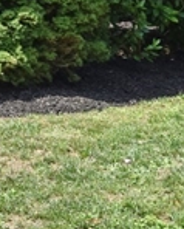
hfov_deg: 8.3
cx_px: -339
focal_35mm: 162
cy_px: -225
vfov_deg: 10.9
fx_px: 1099
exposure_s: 1/500
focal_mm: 25
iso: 400
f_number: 11
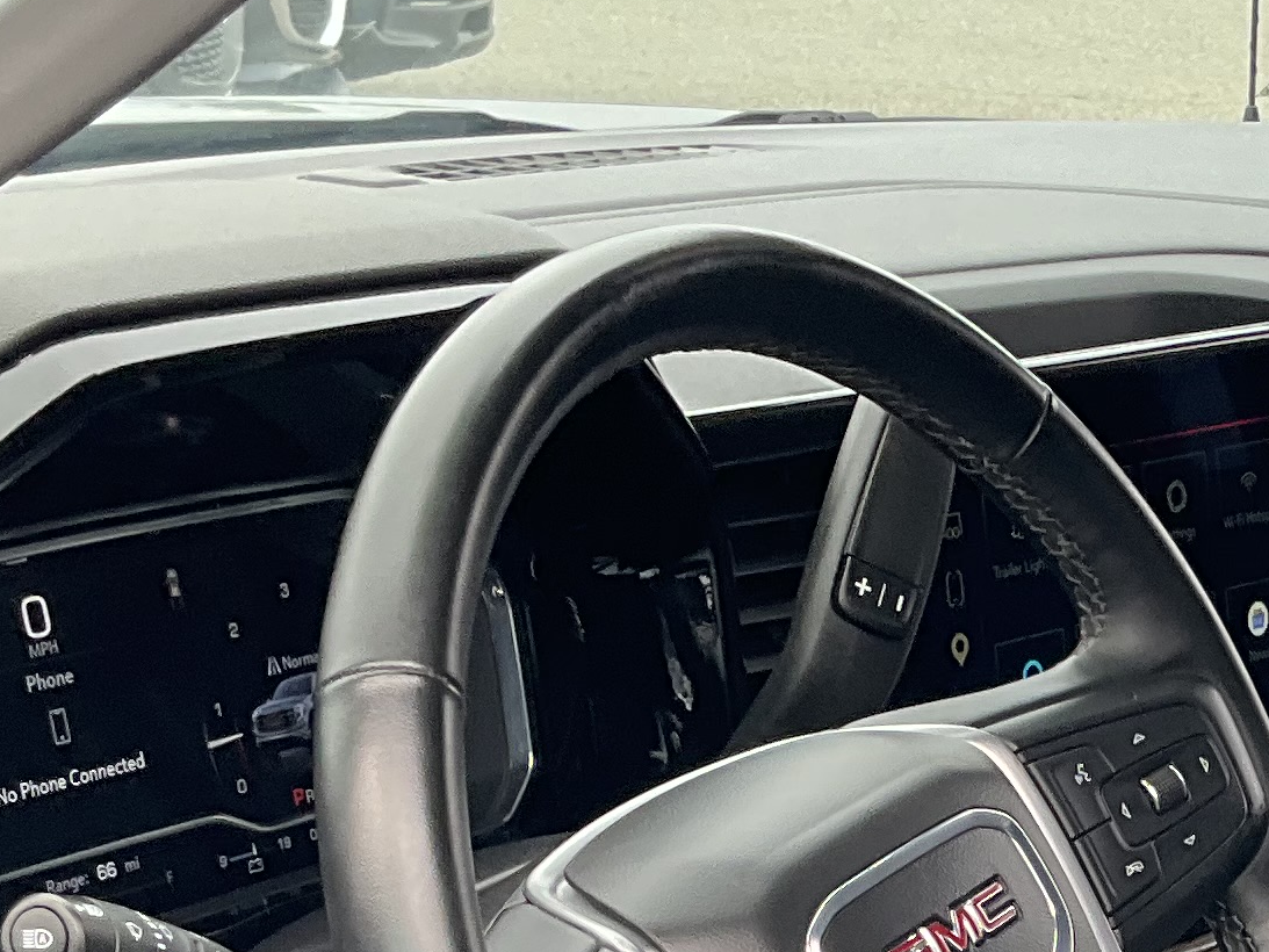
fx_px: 3923
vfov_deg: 13.3
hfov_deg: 17.7
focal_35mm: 107
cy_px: 1236
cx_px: 1441
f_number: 1.8
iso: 32
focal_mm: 3
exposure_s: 1/122
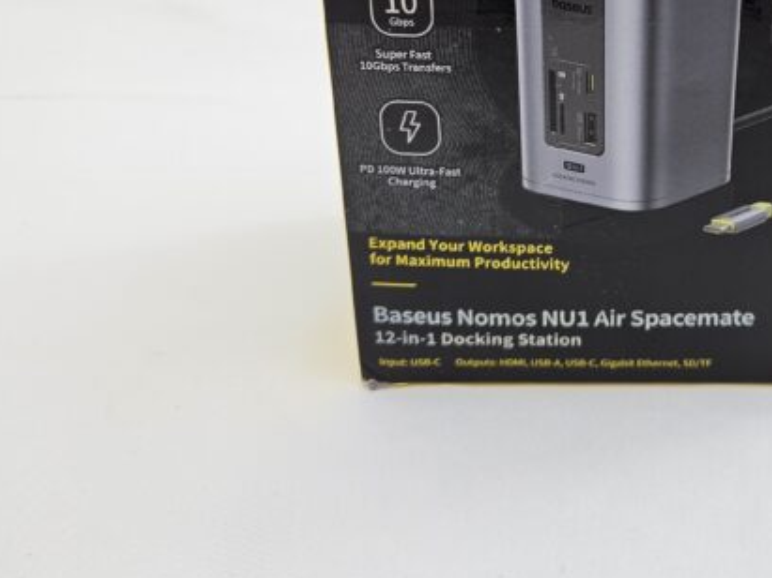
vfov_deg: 31.8
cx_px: 618
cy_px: 45
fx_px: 959
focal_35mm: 43
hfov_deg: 41.9
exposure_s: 1/100
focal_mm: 5.4
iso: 32
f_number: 1.8
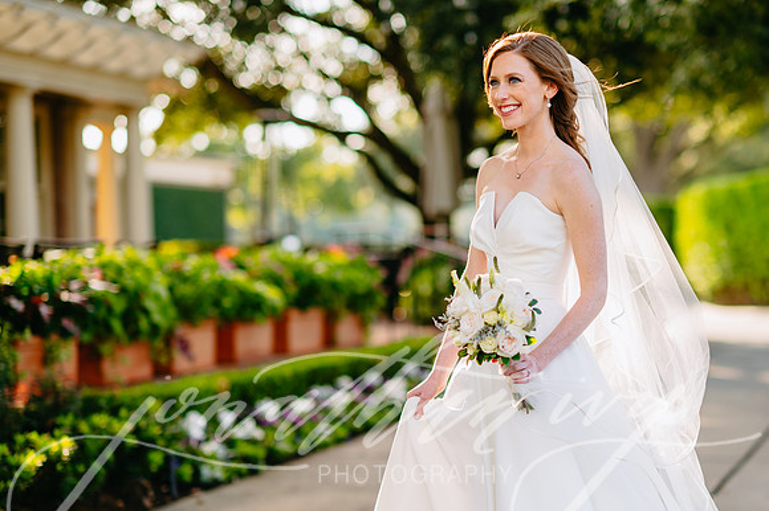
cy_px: 295
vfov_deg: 13.9
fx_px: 2094
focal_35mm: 98
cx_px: 444
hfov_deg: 20.8
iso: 100
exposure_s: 1/500
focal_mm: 85
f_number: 2
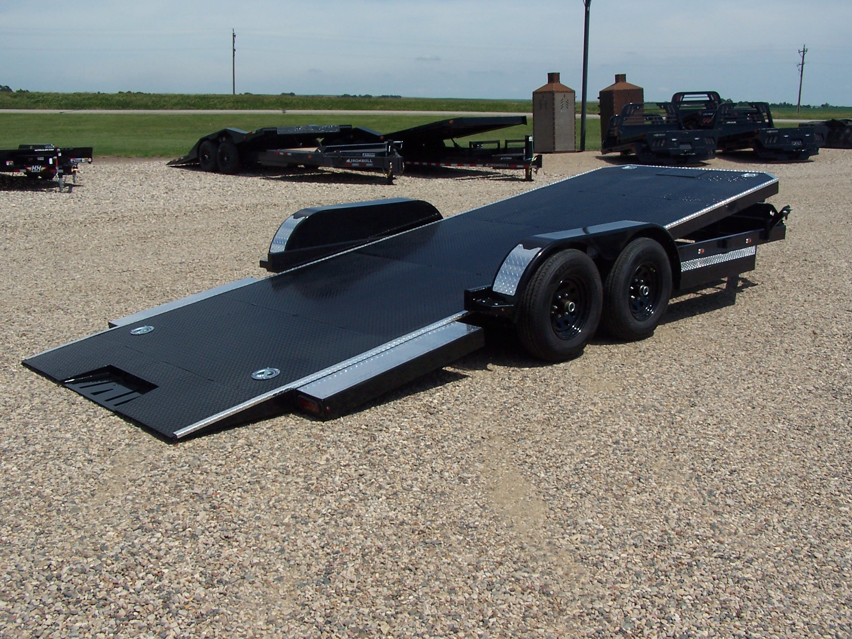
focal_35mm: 38
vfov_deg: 37.7
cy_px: 320
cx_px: 426
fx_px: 935
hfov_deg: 49.0
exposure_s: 1/750
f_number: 5.6
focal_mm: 6.3
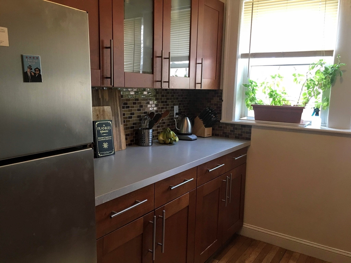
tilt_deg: -7.8
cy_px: 132
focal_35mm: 29
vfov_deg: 48.2
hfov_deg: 61.7
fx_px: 294
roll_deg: -0.7
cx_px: 176
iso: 100
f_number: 2.2
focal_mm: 4.15
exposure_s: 1/30
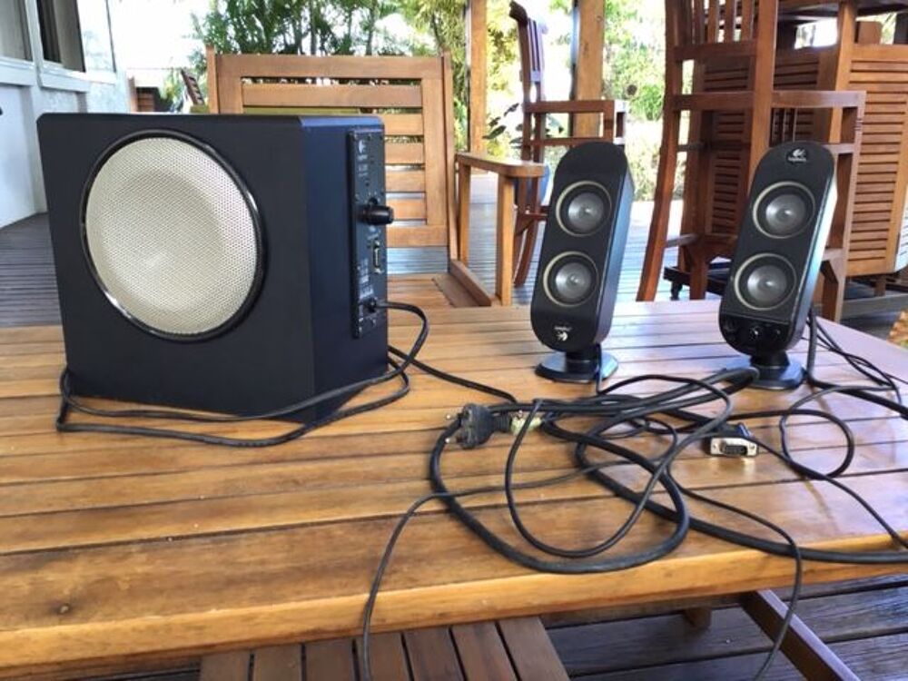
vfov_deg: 45.4
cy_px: 340
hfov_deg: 58.4
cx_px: 454
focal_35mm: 31
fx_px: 813
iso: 64
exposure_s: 1/33
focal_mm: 3.3
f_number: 2.4
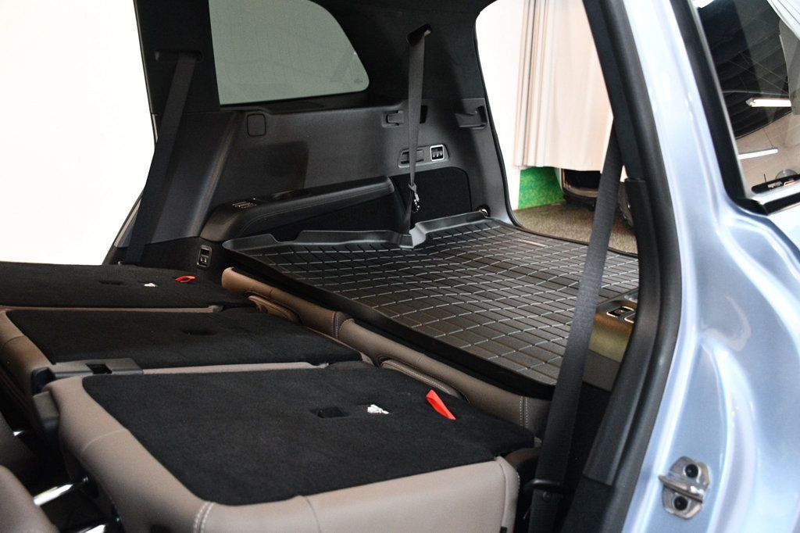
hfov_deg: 55.8
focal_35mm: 34
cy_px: 266
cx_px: 400
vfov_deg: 38.9
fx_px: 755
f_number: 3.8
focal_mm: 23
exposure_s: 1/60
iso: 3200
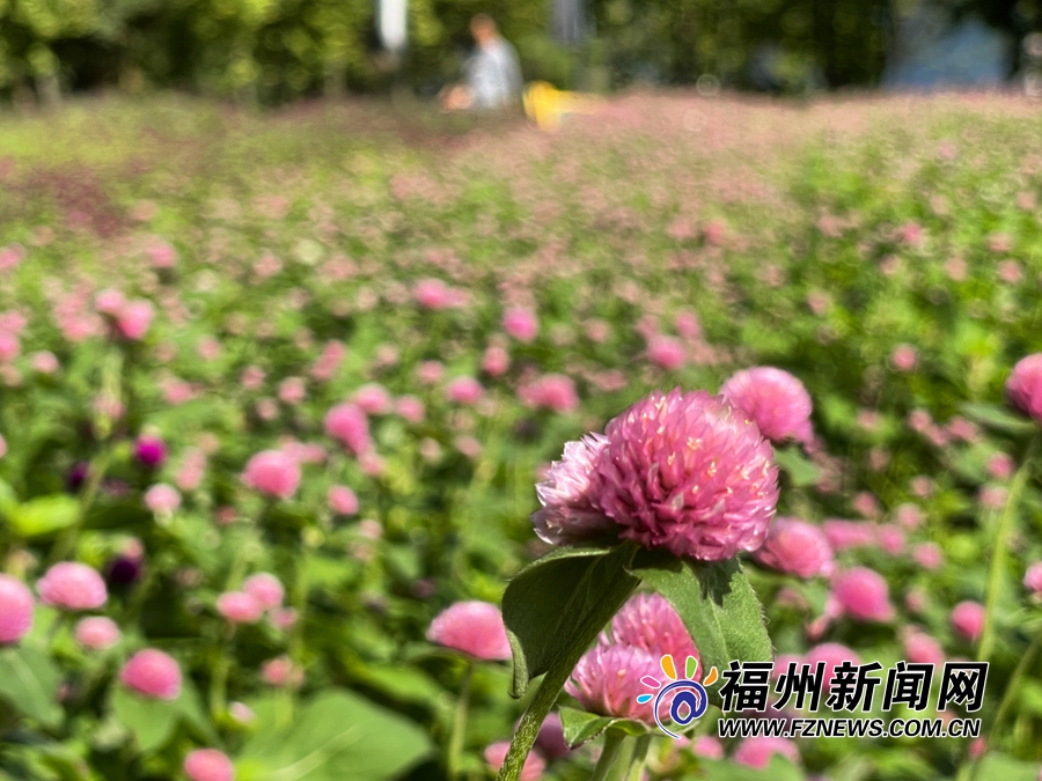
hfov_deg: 30.3
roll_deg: -0.7
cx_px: 521
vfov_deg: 22.9
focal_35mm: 64
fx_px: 1927
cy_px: 390
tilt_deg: -6.8
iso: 20
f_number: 2.2
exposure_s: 1/1024
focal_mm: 7.5
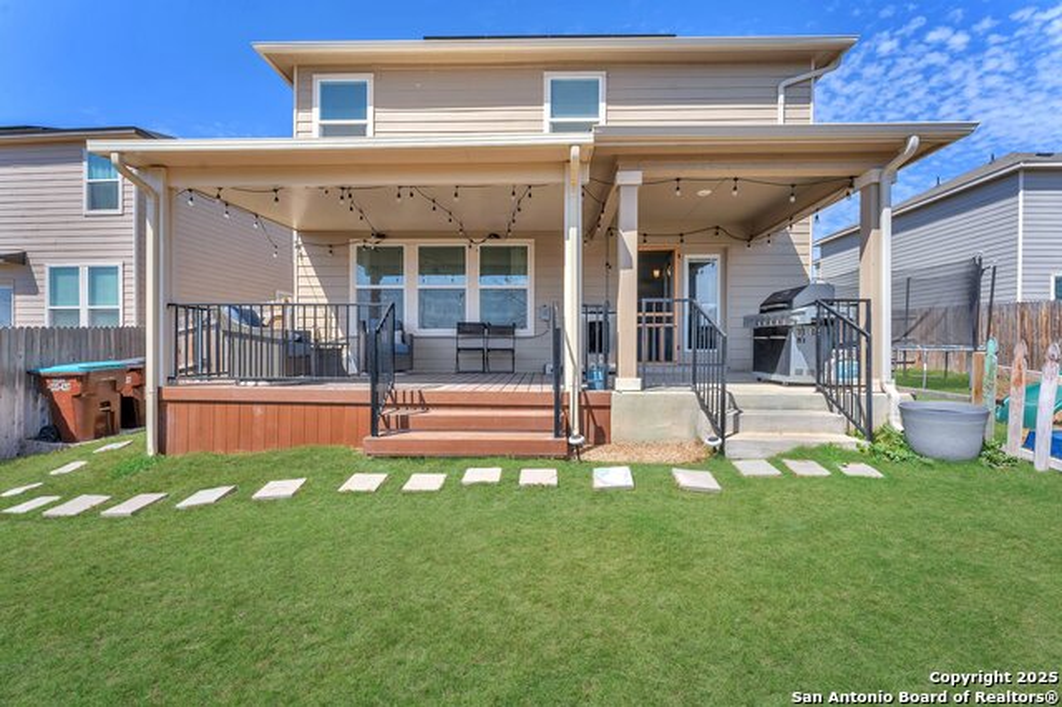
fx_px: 413
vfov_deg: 81.1
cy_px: 354
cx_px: 531
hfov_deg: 104.3
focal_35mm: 14
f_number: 10
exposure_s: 1/200
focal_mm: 14
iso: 125
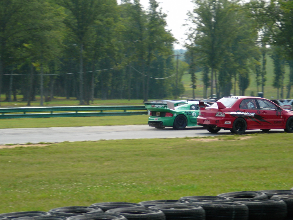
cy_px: 110
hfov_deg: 14.4
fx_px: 1160
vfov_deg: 10.8
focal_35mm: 137
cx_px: 146
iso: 80
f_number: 4
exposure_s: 1/320
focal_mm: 20.4
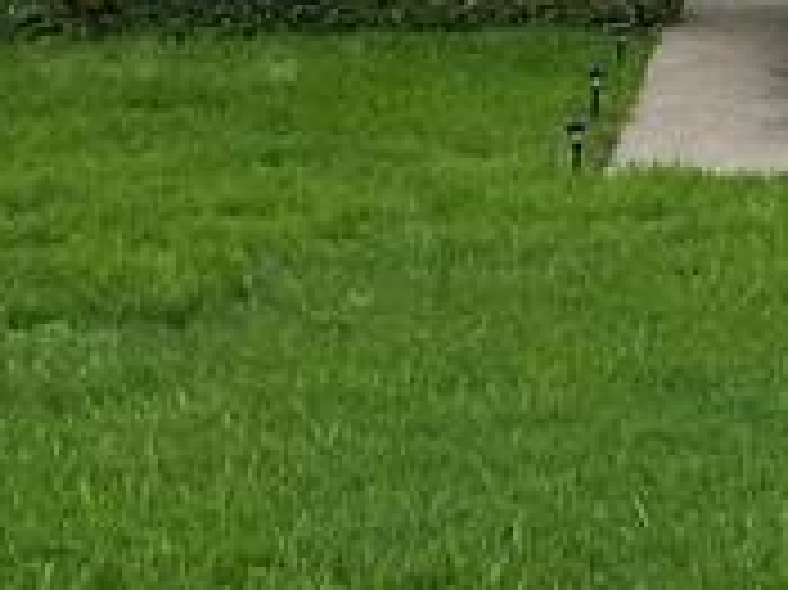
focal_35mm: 152
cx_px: 1022
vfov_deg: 9.2
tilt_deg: +6.5
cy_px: -590
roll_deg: -0.2
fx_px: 3458
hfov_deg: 12.6
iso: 32
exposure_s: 1/2268
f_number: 1.8
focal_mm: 4.25
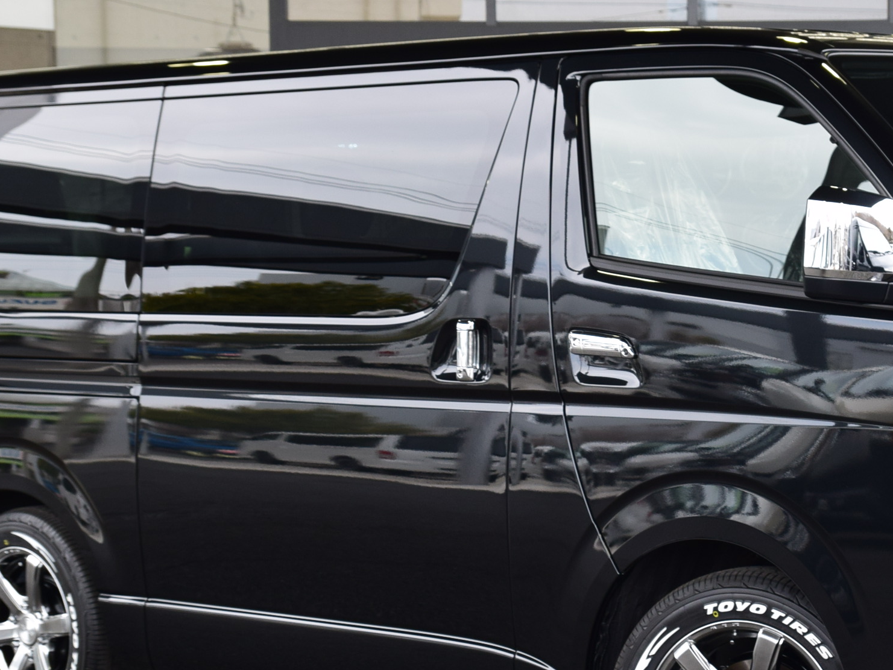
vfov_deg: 14.1
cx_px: 664
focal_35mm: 105
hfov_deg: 18.6
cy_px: 487
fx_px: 2709
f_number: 9
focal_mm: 36
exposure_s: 1/125
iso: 400
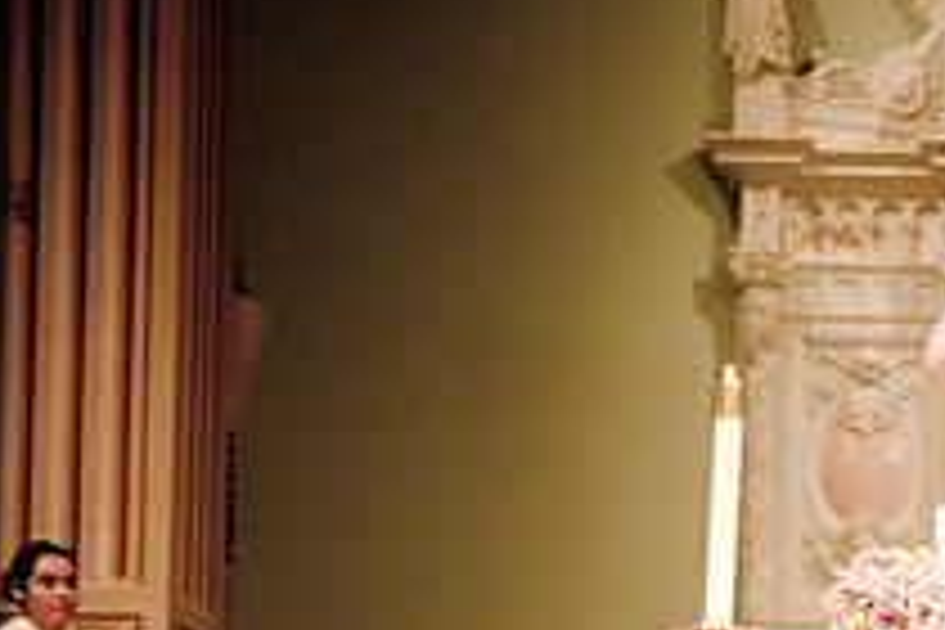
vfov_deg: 11.2
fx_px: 3160
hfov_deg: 16.3
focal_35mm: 120
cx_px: 1134
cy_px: 765
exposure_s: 1/100
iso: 800
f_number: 2.8
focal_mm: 29
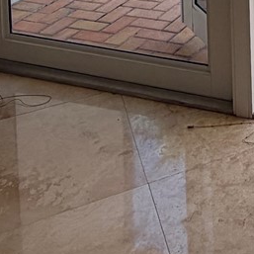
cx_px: 345
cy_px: -239
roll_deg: +0.8
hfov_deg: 20.3
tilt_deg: -2.8
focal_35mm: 77
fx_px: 639
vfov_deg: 17.1
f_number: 2.2
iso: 50
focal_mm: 2.22
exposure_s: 1/502
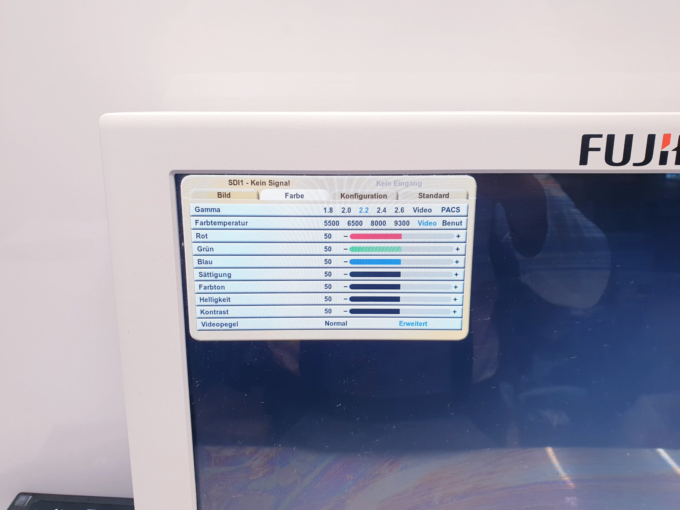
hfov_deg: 67.3
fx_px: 511
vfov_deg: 53.1
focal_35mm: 26
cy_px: 255
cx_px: 340
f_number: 2.4
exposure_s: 1/50
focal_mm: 4.3
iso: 80
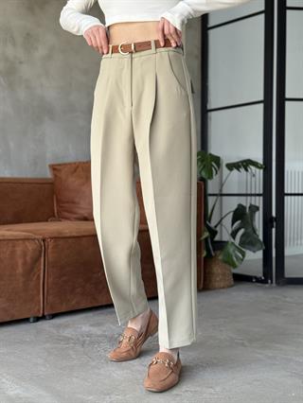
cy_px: 202
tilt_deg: -0.6
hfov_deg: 30.3
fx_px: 560
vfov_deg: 39.6
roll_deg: -0.2
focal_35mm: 48
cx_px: 152
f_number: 1.78
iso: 100
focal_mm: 6.76
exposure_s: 1/68
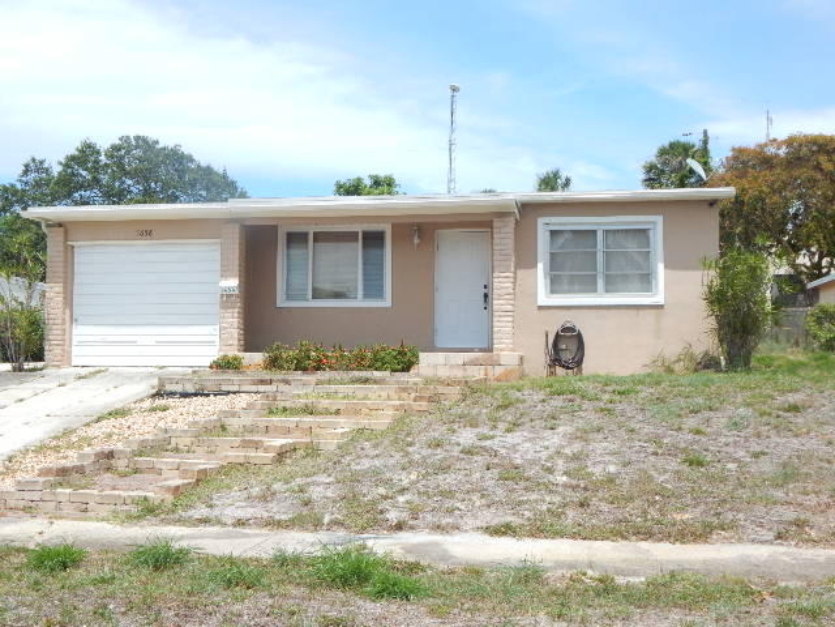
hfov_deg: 43.9
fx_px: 1037
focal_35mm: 43
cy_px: 314
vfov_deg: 33.6
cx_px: 418
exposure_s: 1/1000
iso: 125
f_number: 3.6
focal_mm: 7.7
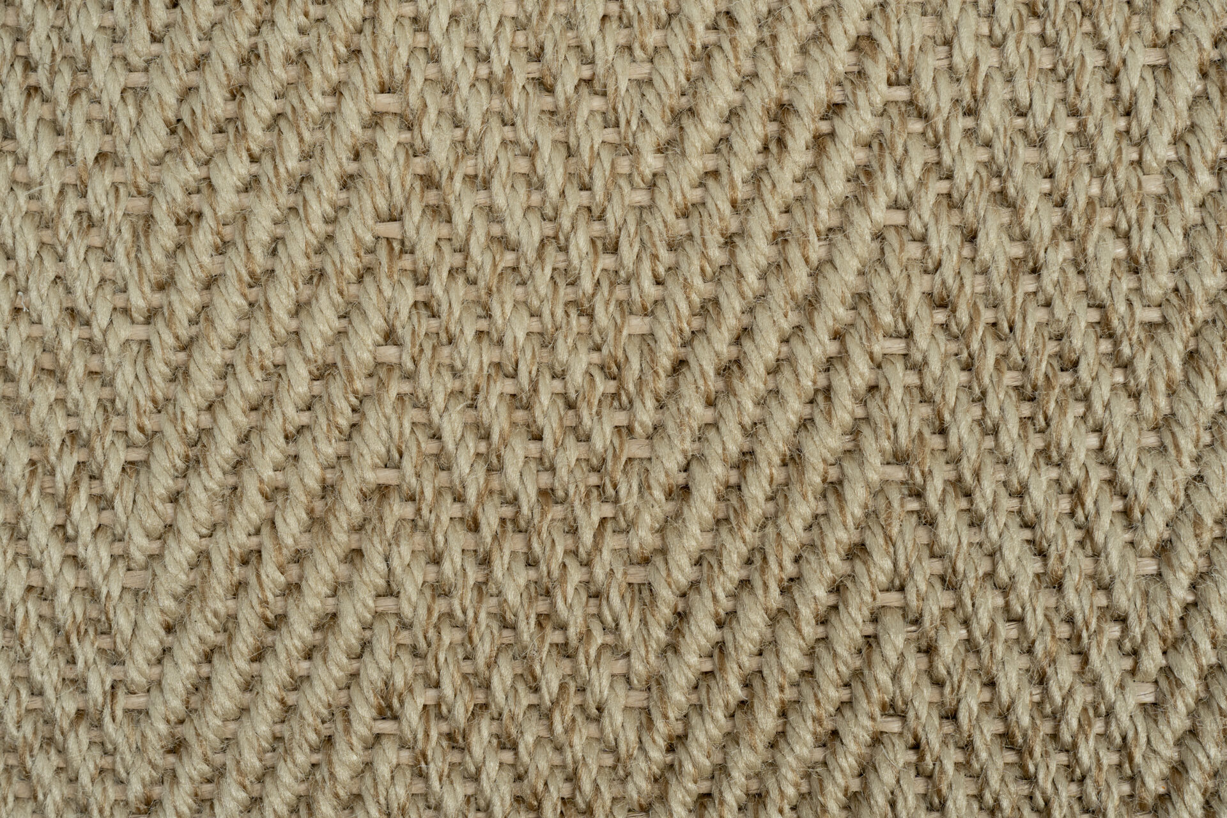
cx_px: 614
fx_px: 1373
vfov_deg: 33.2
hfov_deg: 48.1
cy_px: 409
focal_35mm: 40
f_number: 7.1
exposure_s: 1/60
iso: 800
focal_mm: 40.3
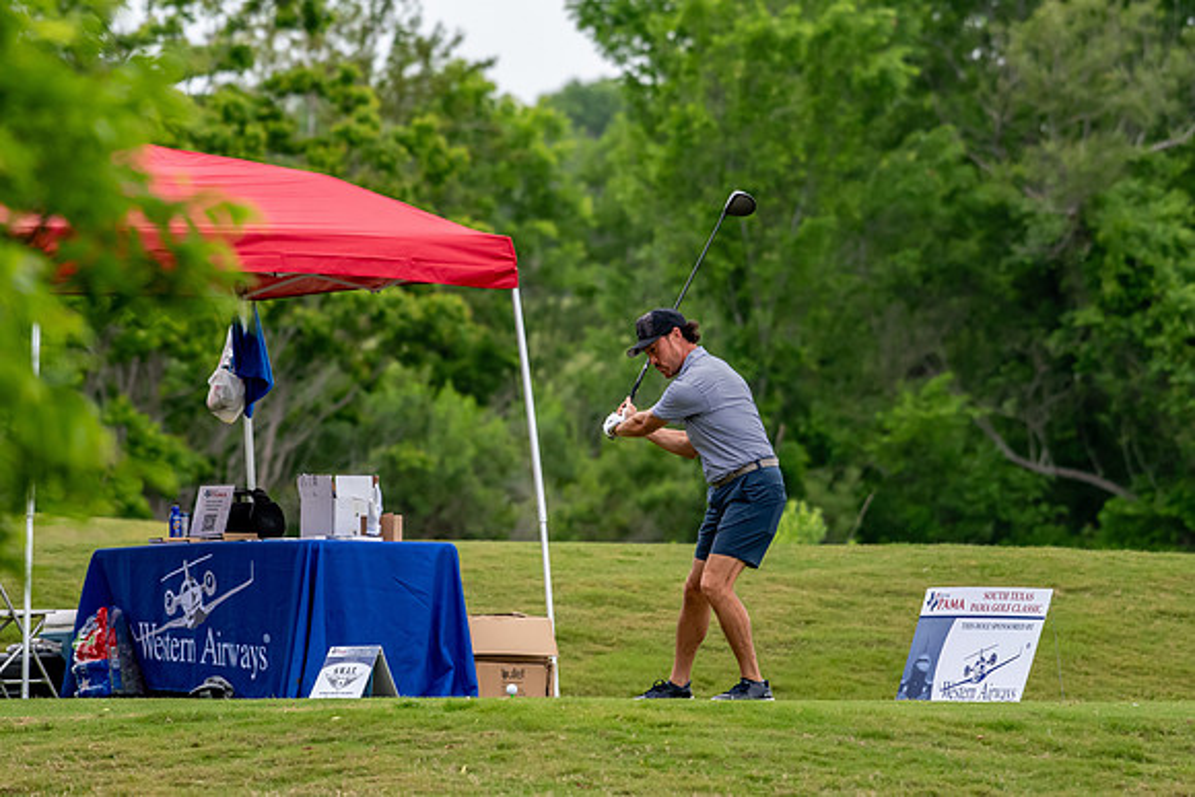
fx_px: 14442
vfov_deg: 3.2
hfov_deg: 4.7
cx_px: 598
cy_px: 398
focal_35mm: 435
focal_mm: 290
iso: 1400
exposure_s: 1/2000
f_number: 5.6
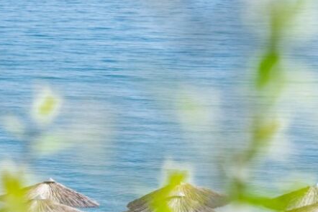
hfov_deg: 11.2
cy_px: 163
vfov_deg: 7.5
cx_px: 53
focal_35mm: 183
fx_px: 1617
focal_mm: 79
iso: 200
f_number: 8
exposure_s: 1/250
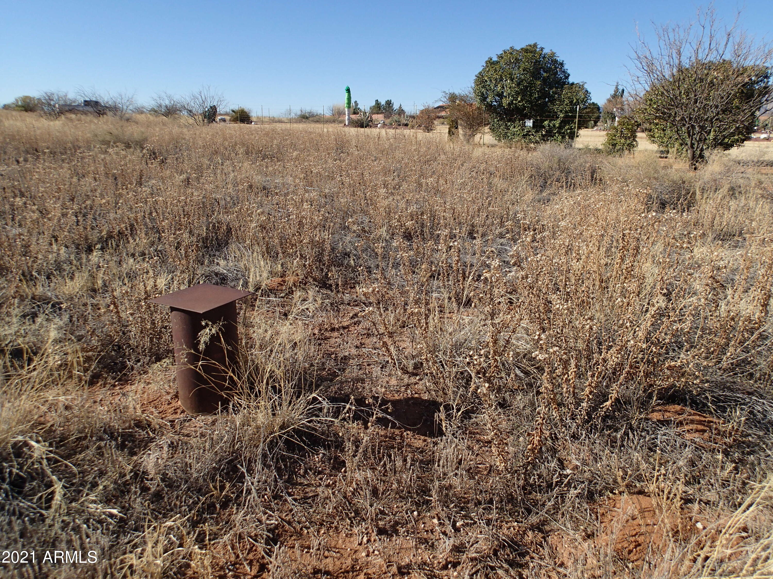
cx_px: 386
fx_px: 558
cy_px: 290
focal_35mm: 25
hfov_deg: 69.4
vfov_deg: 54.9
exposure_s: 1/160
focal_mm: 4.5
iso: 100
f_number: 8
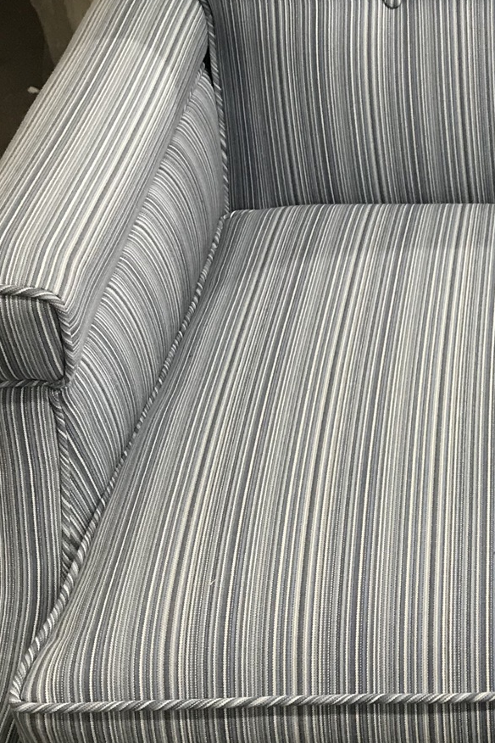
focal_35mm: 67
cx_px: 599
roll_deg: -0.5
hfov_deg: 19.1
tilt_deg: -41.6
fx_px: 1382
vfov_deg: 30.1
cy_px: 370
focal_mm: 3.99
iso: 40
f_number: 1.8
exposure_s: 1/15
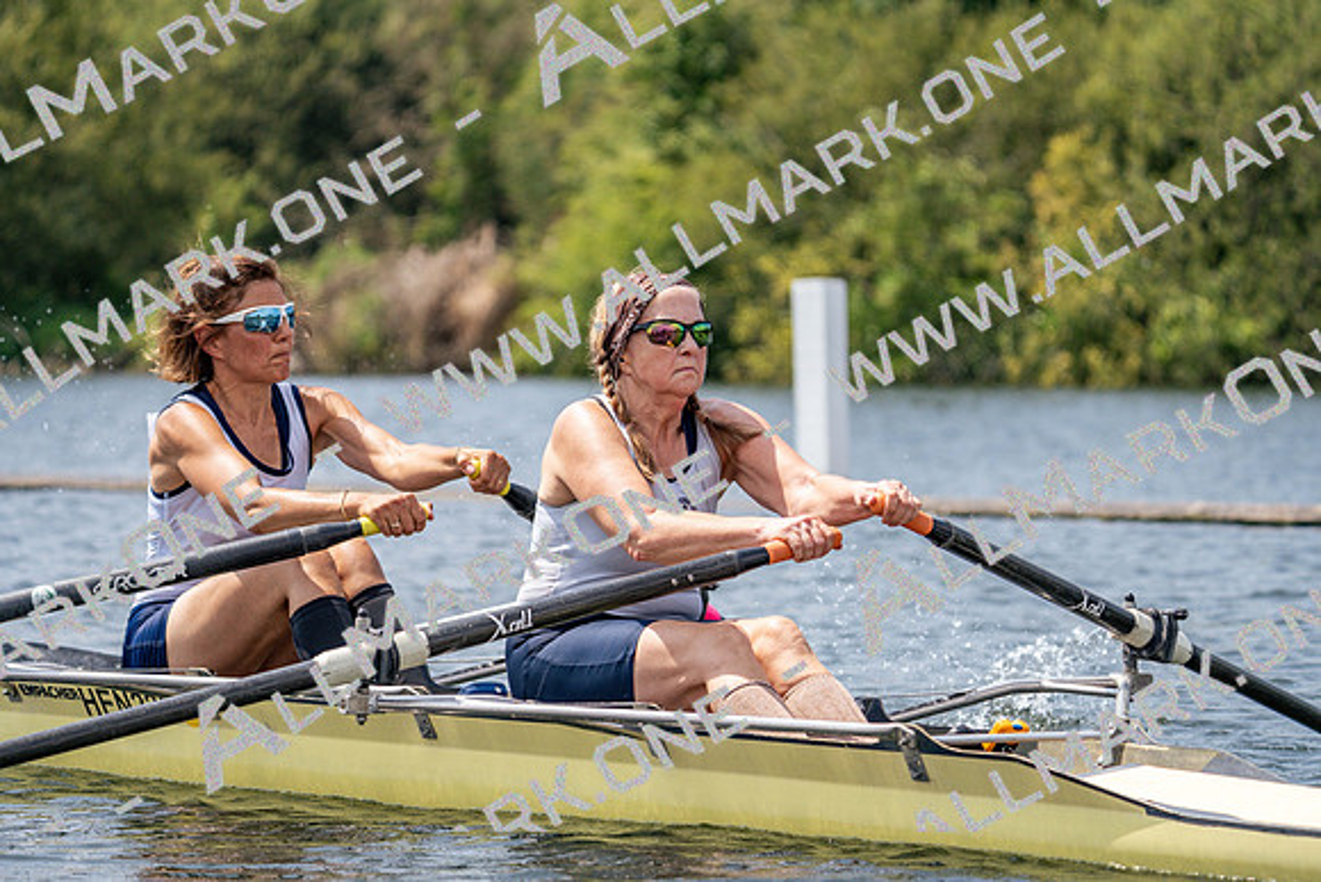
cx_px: 660
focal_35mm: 200
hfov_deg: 10.3
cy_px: 441
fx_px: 7340
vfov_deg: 6.9
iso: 200
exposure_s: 1/1600
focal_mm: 200
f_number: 5.6
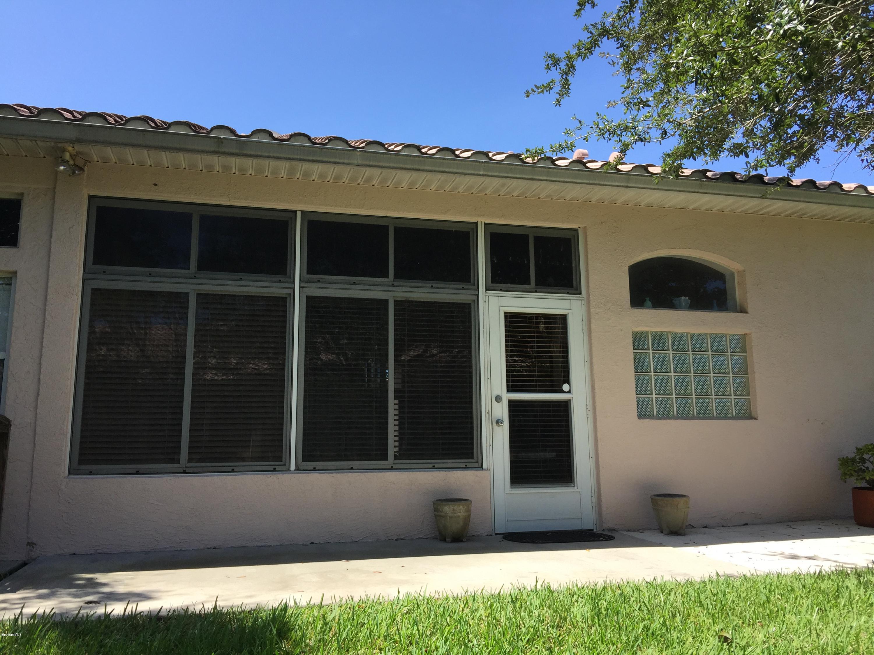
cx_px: 437
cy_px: 328
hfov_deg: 61.7
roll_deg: -0.8
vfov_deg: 48.2
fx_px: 732
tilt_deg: +12.0
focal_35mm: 29
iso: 32
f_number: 2.2
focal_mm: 4.15
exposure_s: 1/989
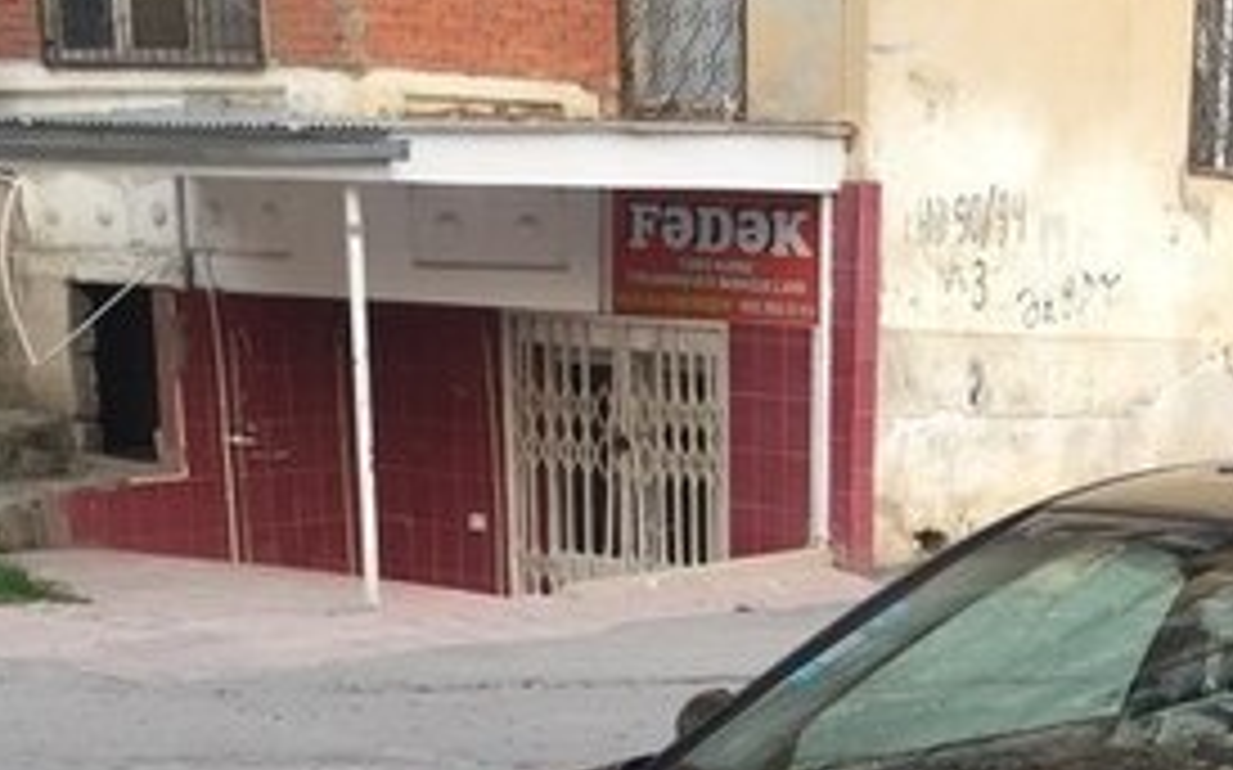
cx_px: 1098
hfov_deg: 26.9
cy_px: 1083
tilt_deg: -16.6
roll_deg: -3.8
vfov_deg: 16.4
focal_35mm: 74
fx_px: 2486
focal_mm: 4.15
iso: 50
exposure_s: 1/100
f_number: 2.2
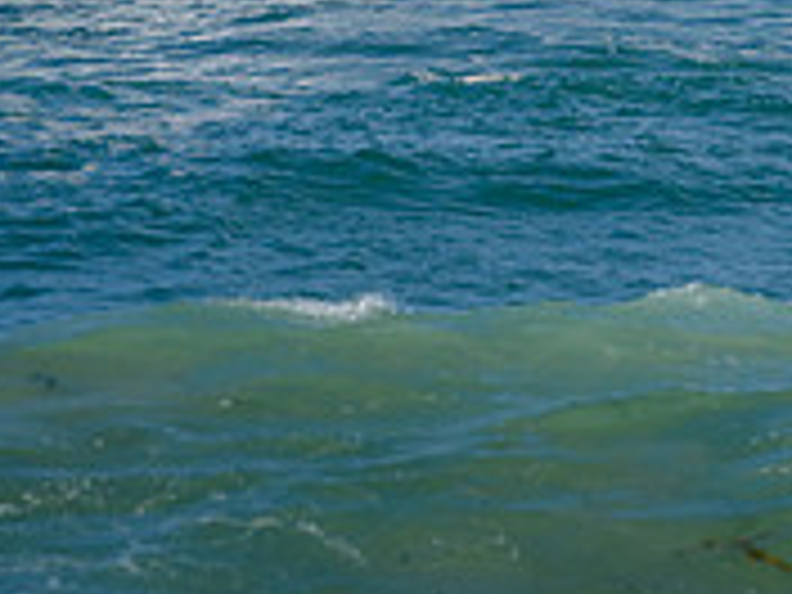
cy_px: -250
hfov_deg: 1.6
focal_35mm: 1237
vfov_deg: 1.2
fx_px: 28302
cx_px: 1161
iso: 200
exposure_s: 1/2000
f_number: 5.6
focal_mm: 390
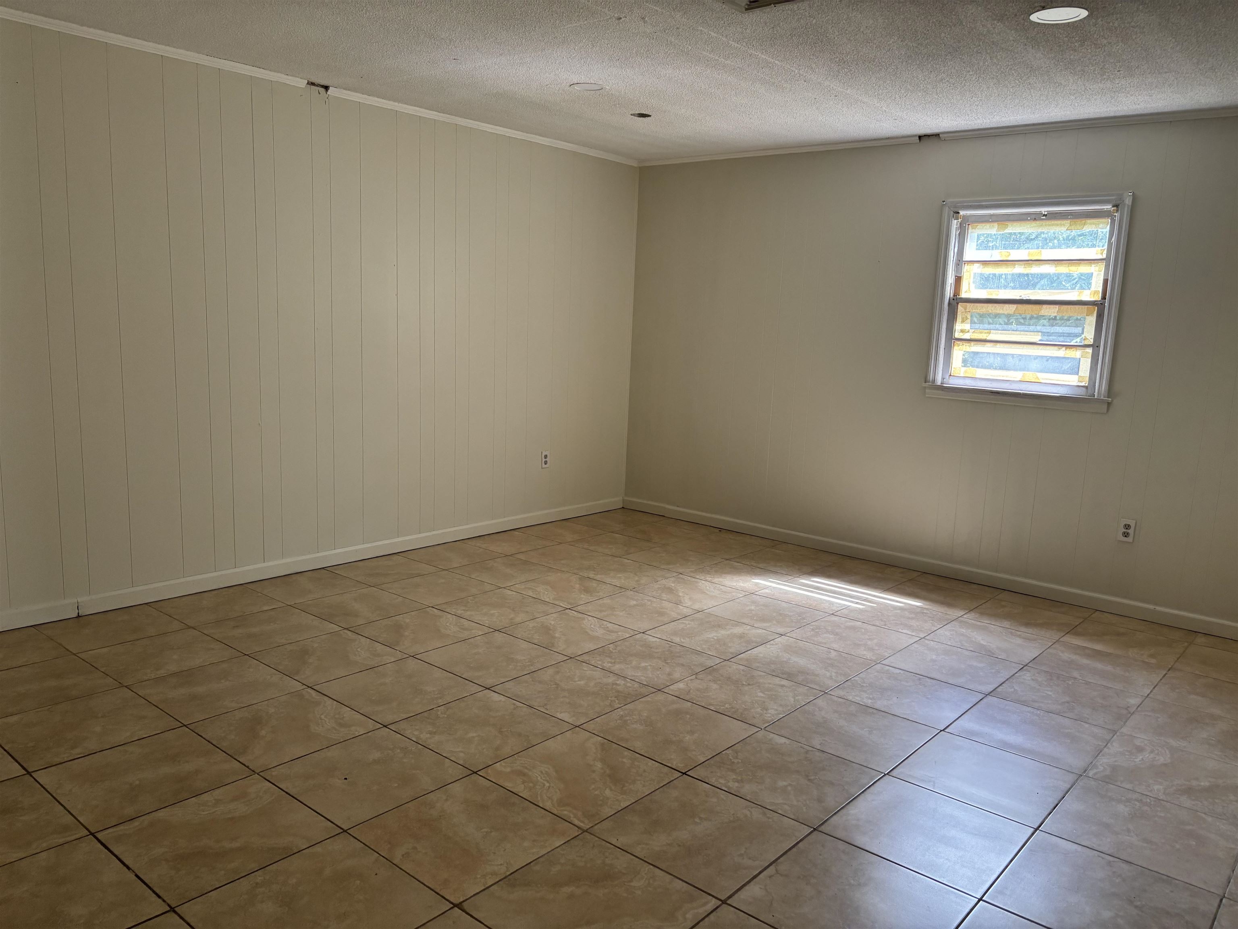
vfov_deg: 53.1
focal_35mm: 26
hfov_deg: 67.3
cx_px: 619
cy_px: 464
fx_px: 930
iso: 125
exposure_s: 1/60
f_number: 1.6
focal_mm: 5.96
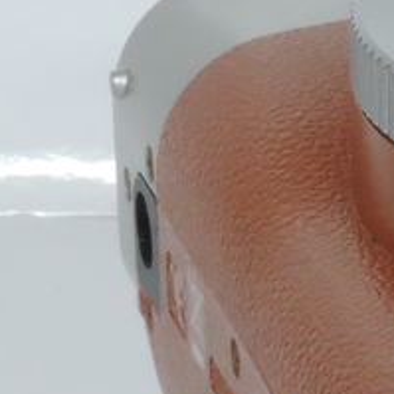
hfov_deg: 6.3
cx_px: 853
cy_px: 428
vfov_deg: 6.5
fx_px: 3438
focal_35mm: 267
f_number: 8
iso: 800
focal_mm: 10.7
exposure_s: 1/25
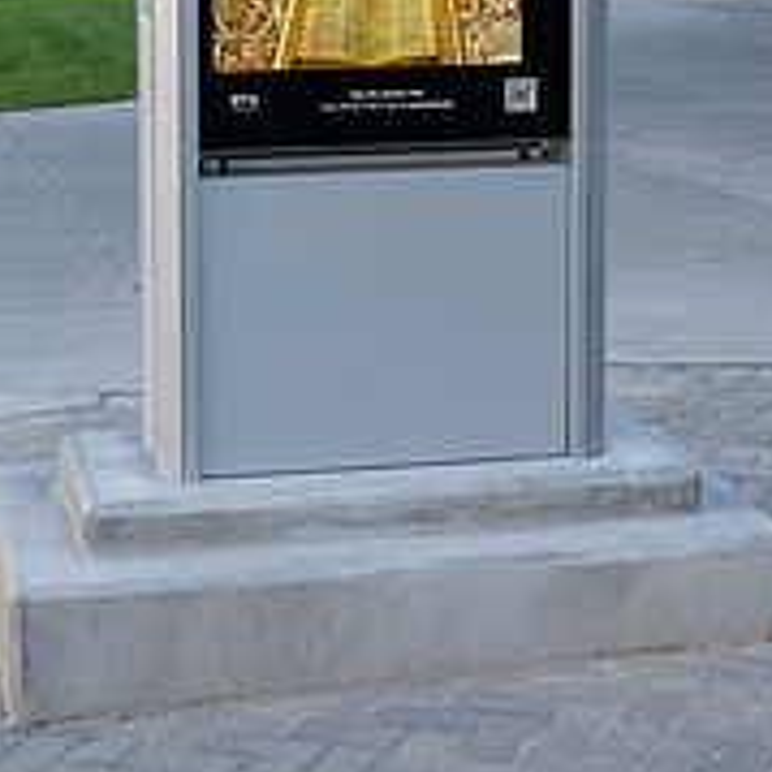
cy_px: -43
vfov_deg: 17.6
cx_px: 367
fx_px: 2422
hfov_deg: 18.1
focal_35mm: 96
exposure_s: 1/400
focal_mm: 45
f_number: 4
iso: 200
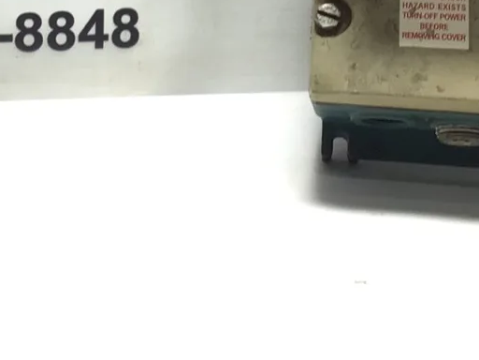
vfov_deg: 12.0
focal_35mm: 121
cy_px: -67
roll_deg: +0.7
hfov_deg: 16.0
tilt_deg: -18.3
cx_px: 32
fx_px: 1674
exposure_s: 1/60
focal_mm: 3.3
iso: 25
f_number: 2.4
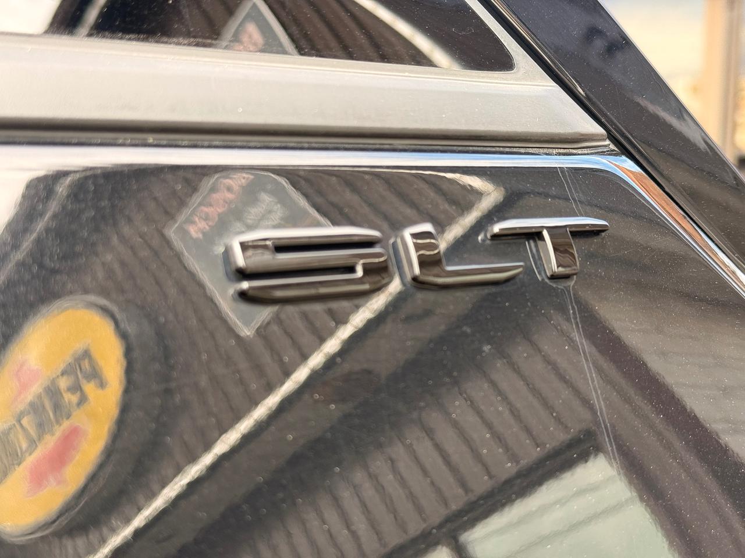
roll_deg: -1.3
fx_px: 1033
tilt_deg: -4.8
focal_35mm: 48
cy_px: 279
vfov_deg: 30.3
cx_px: 372
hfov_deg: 39.7
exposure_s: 1/340
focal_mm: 6.76
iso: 64
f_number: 1.78
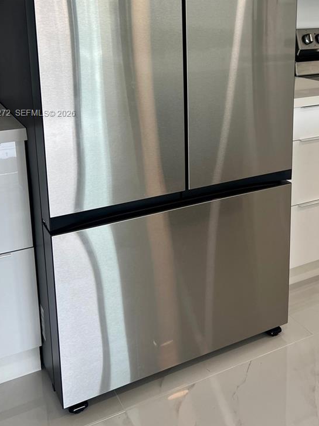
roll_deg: +1.4
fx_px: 529
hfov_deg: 33.1
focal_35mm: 43
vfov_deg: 42.7
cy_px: 114
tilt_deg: -10.6
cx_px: 230
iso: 50
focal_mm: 5.7
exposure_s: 1/120
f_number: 1.5
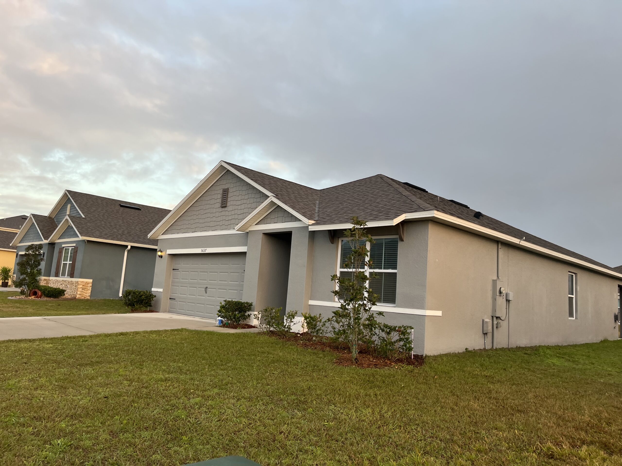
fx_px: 467
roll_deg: +0.5
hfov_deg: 67.3
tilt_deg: +8.1
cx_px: 311
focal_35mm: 26
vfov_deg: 53.1
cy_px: 233
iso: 40
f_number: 1.6
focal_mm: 5.1
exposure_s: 1/213
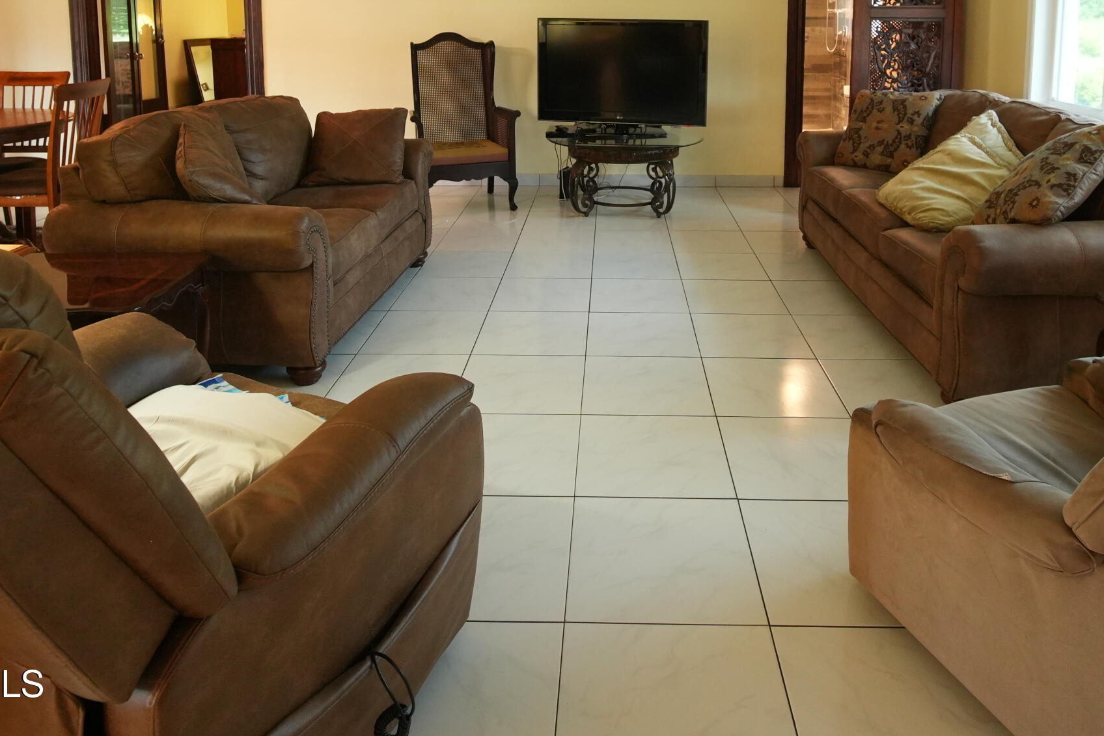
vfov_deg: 48.5
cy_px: 92
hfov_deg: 73.8
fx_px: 732
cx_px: 606
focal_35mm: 24
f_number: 2.8
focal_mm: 9
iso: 1250
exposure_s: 1/30
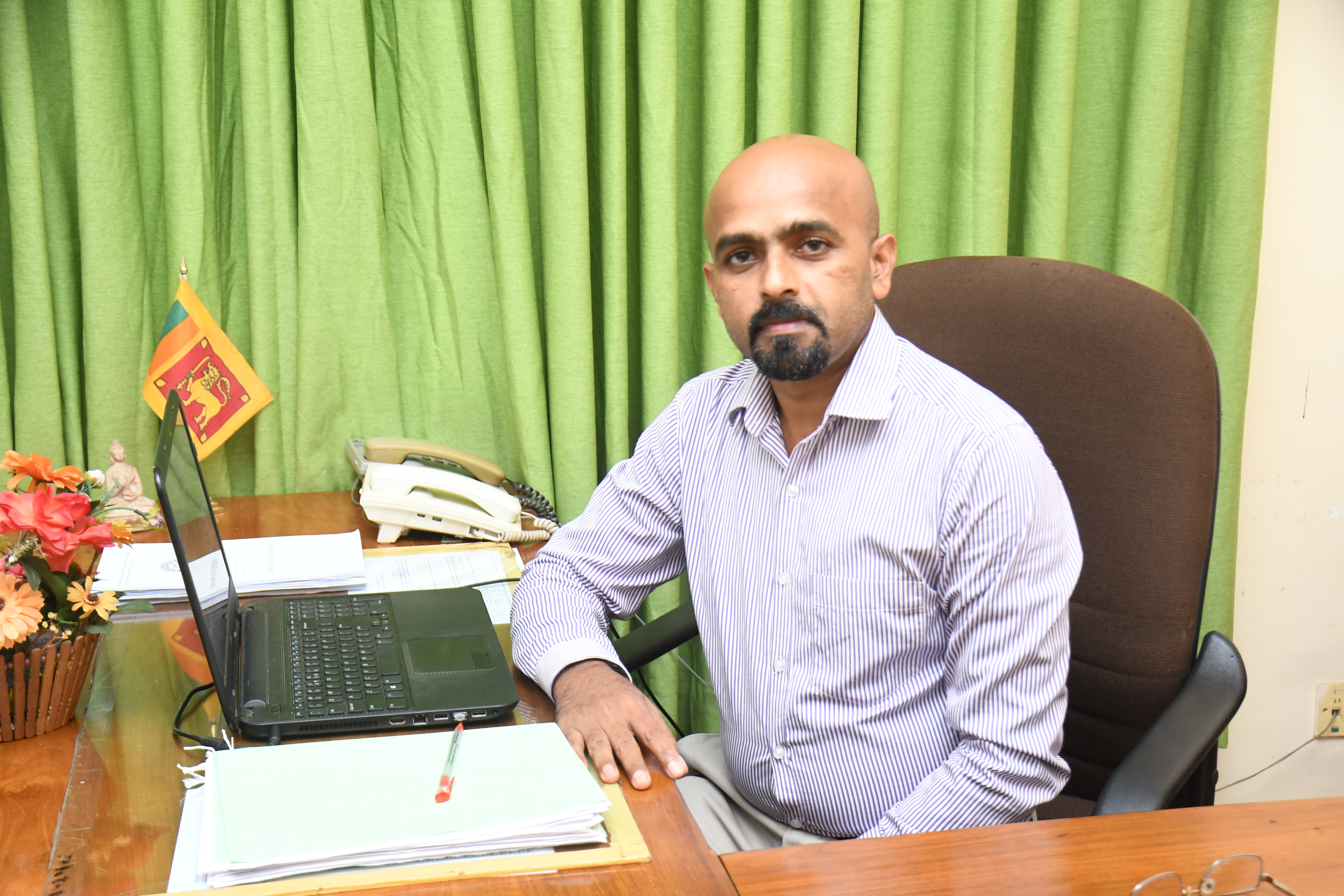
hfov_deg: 38.9
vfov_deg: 26.5
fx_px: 1904
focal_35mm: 51
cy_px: 448
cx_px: 672
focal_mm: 34
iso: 1000
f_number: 4.2
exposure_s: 1/80
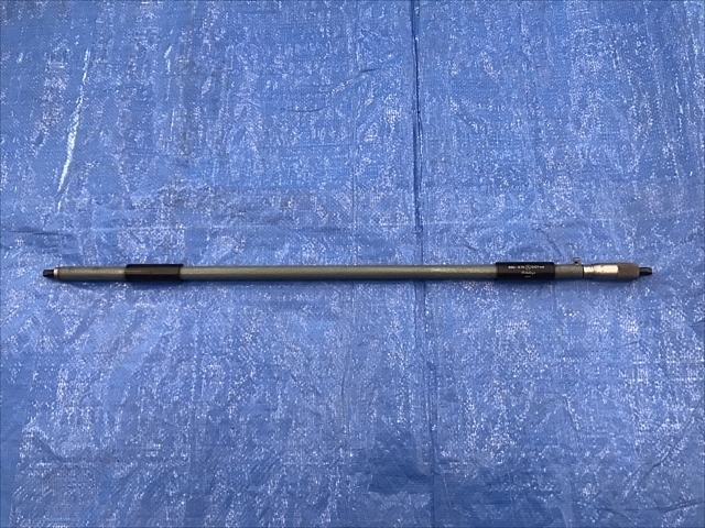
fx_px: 570
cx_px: 352
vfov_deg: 49.7
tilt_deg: -72.7
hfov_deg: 63.4
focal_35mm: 28
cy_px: 264
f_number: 1.8
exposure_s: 1/30
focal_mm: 3.99
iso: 25
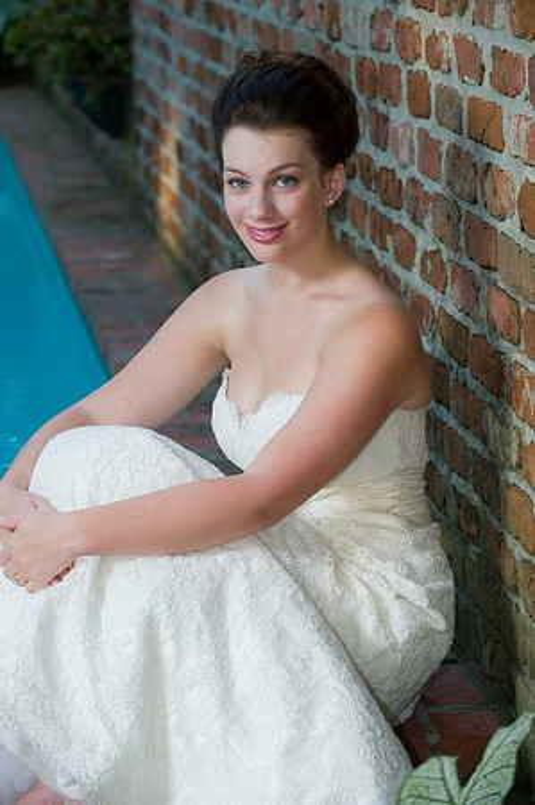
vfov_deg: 17.7
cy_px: 402
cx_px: 268
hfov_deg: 11.8
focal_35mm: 116
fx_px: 2592
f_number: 5
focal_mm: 116
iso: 400
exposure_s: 1/60
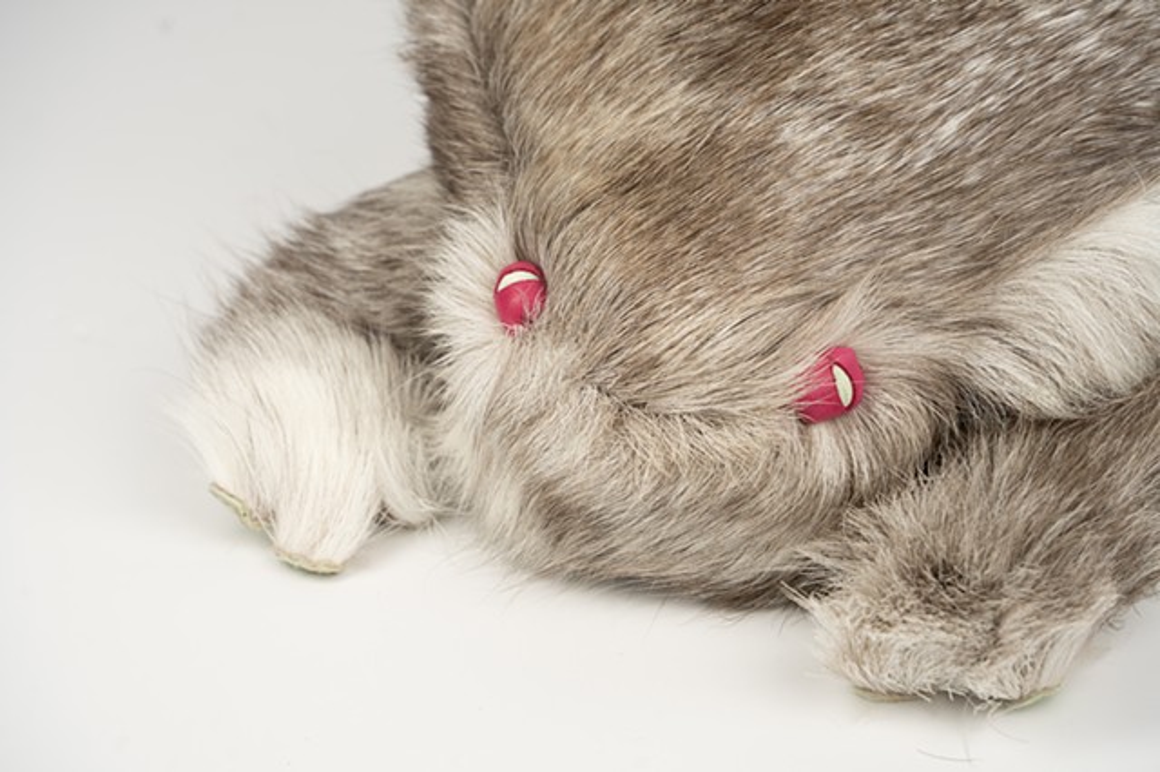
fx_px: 4605
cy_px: 386
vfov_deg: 9.6
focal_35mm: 143
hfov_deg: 14.4
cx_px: 580
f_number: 7.1
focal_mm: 143
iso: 100
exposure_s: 1/160
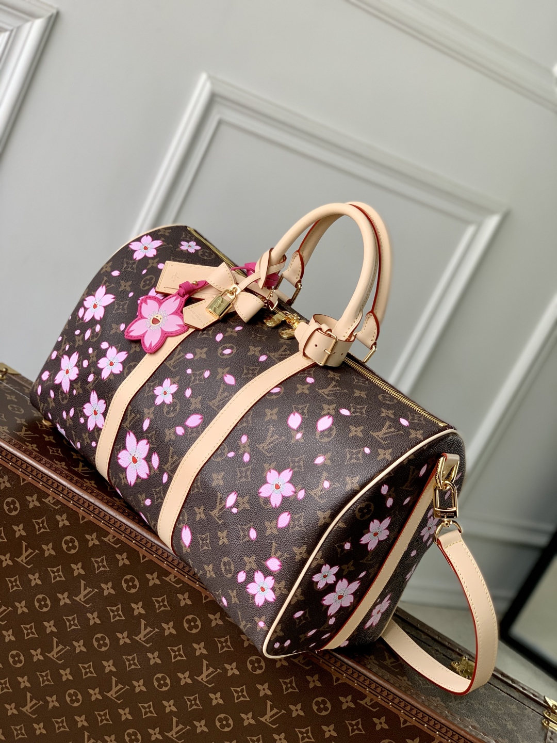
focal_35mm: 52
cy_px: 372
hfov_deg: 28.0
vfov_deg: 36.8
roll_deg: -26.8
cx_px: 278
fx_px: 1116
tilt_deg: -15.2
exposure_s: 1/122
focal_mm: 6
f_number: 2.4
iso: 64
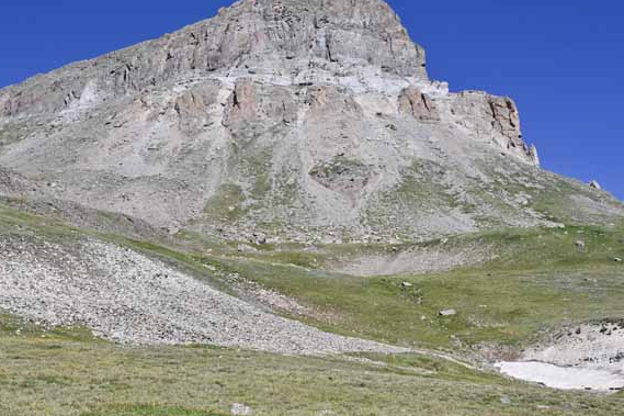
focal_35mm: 59
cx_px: 256
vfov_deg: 23.0
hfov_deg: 33.9
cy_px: 185
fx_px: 1022
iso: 64
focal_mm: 42
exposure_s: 1/800
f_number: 5.6
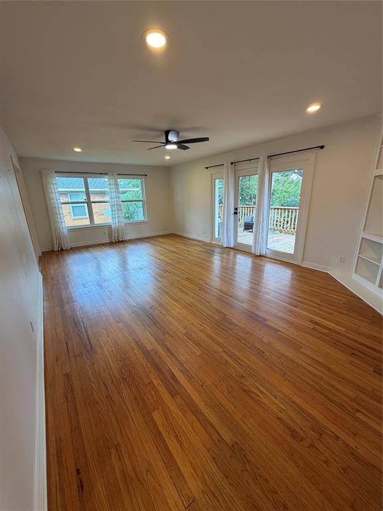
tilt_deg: -16.8
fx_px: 207
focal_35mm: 14
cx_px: 192
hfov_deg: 85.7
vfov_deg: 102.1
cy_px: 256
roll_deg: +0.6
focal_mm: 2.22
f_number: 2.2
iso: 160
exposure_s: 1/120
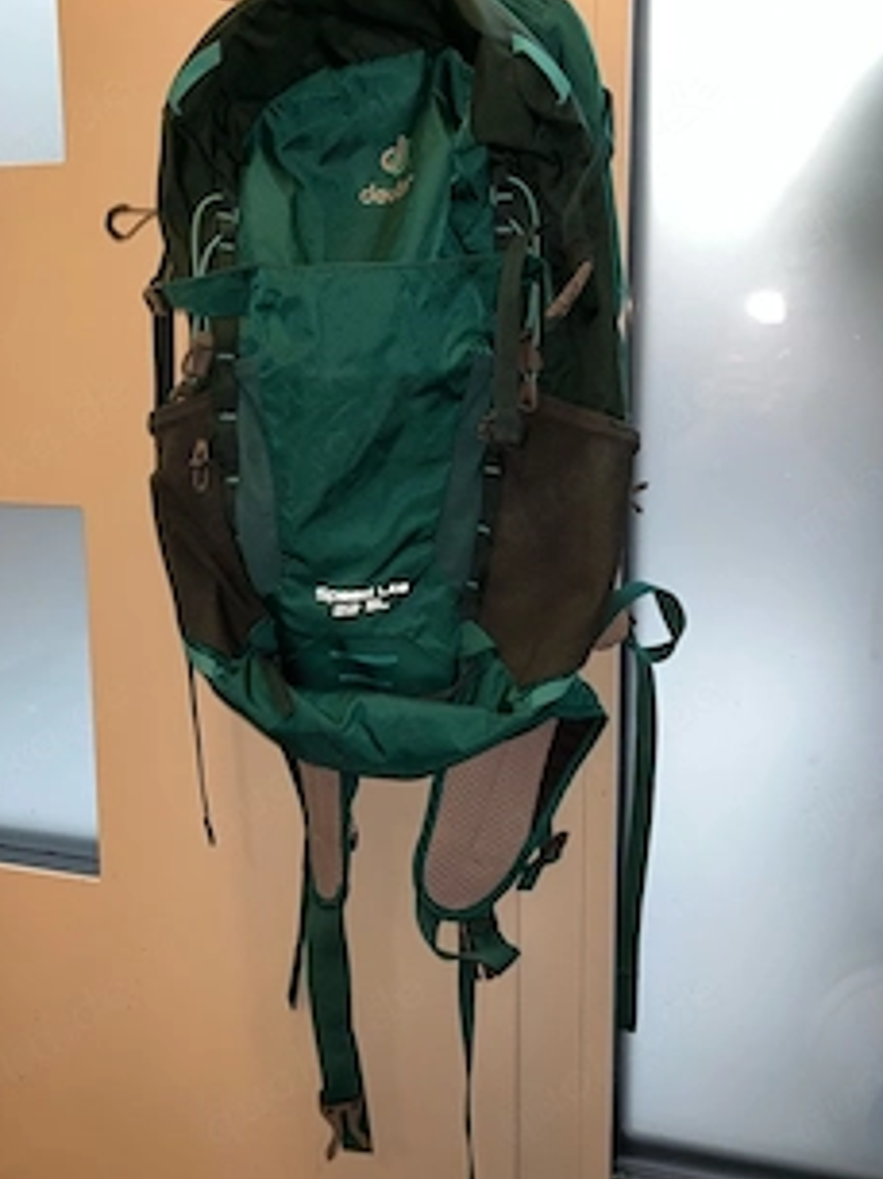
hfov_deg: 41.7
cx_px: 397
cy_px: 501
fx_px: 1158
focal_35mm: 34
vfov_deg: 53.8
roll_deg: +1.4
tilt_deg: -8.3
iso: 50
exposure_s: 1/33
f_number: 1.6
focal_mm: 5.1
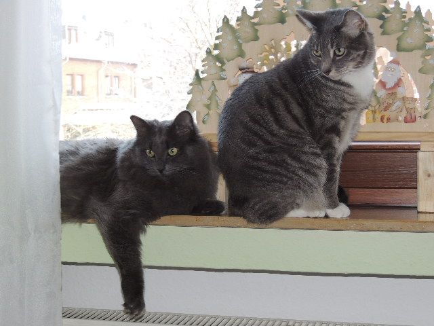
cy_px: 163
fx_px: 878
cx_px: 217
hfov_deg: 27.8
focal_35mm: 70
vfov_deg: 21.0
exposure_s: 1/50
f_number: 3.9
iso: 200
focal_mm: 12.4
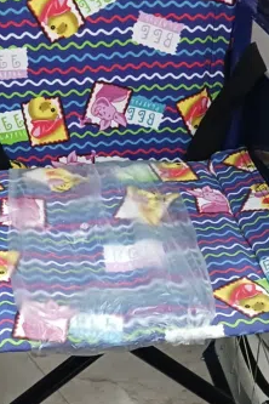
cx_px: 138
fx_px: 605
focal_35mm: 54
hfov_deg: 25.1
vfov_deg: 36.3
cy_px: 285
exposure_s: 1/20
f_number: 1.8
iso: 800
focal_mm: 4
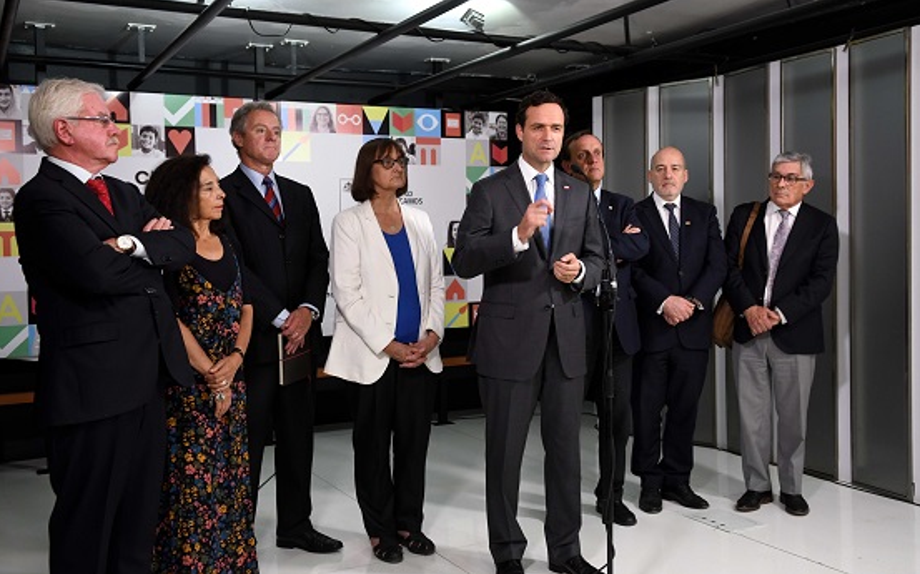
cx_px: 462
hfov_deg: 52.8
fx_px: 927
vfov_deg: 34.4
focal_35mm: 37
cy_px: 270
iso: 1000
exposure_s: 1/80
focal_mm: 24
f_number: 3.2
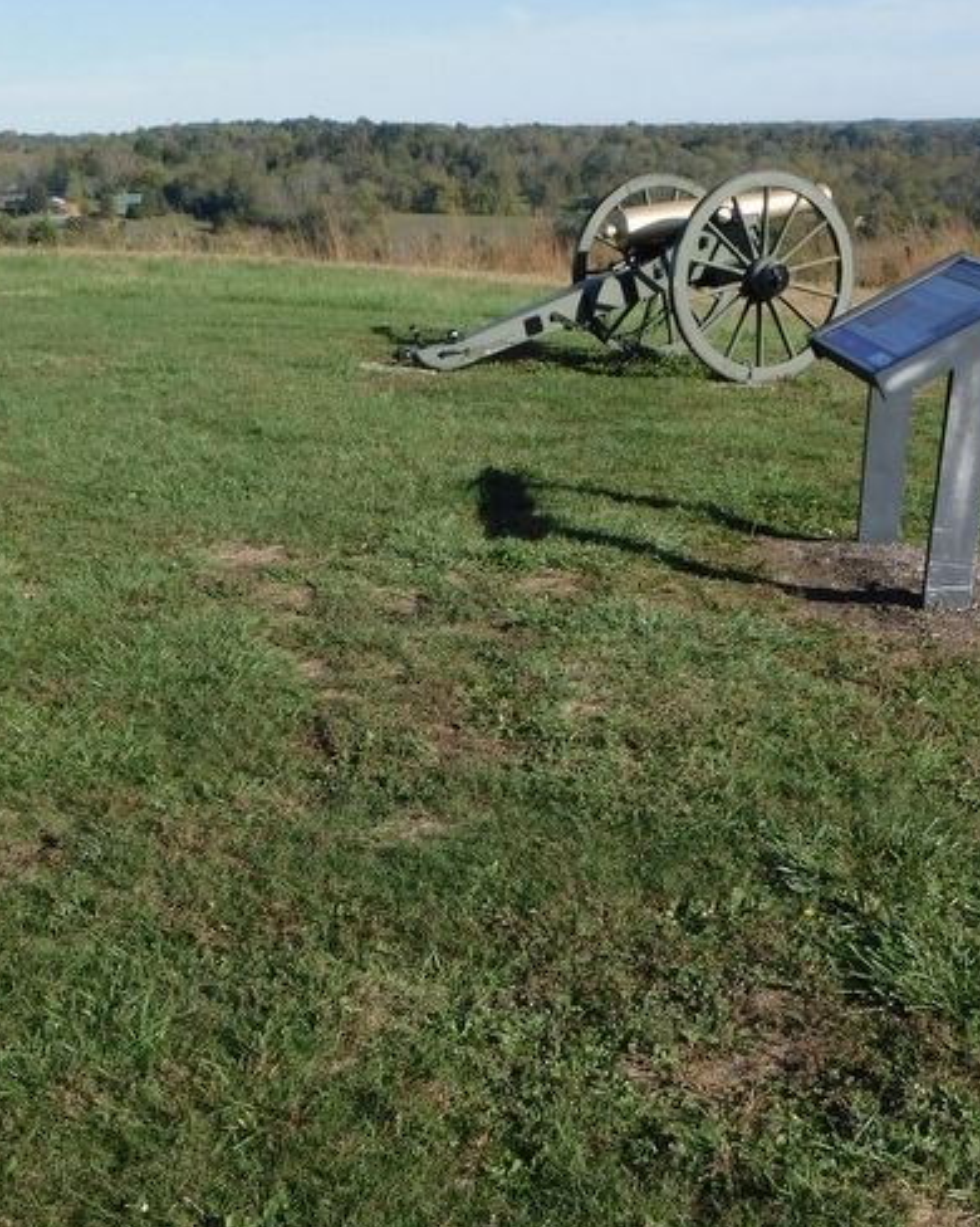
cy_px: 629
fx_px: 1741
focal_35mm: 48
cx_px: 410
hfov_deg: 31.4
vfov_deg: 38.8
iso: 125
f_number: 3.2
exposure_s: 1/1500
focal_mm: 5.3
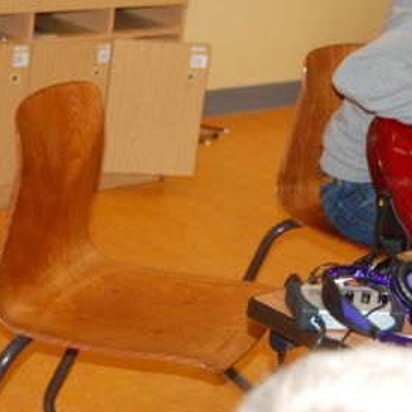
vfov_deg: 16.7
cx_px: 284
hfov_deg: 16.7
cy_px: 177
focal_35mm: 104
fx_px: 1400
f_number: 4.8
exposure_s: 1/60
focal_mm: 35
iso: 400
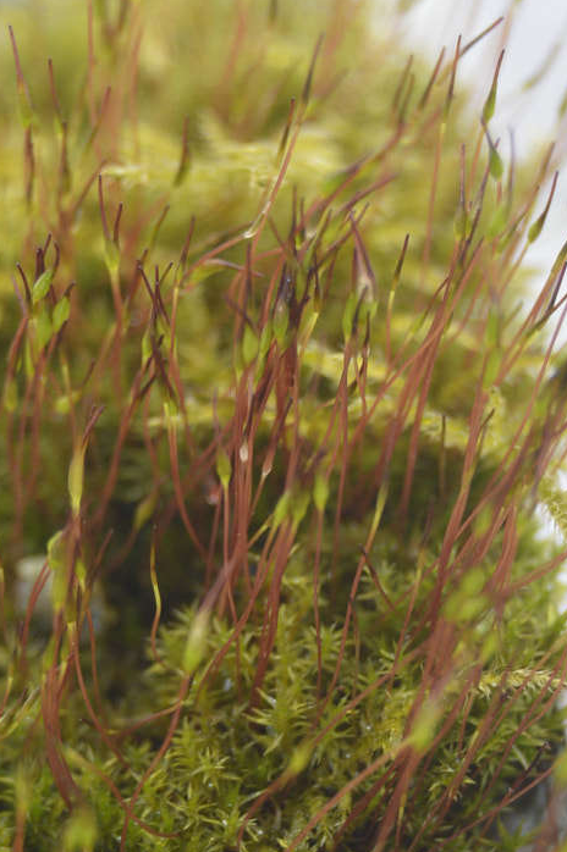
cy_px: 612
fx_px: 4477
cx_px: 204
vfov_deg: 10.9
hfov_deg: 7.2
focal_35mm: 189
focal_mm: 55
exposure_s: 1/125
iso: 360
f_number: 5.6
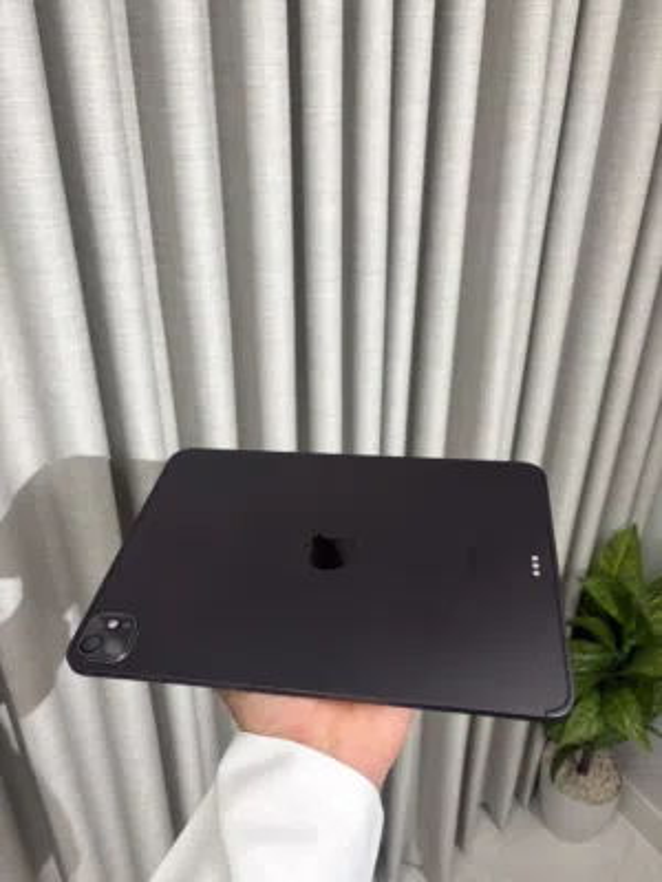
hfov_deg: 53.1
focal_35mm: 26
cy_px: 441
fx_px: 663
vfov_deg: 67.3
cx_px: 331
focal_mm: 5.96
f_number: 1.6
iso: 125
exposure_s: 1/108
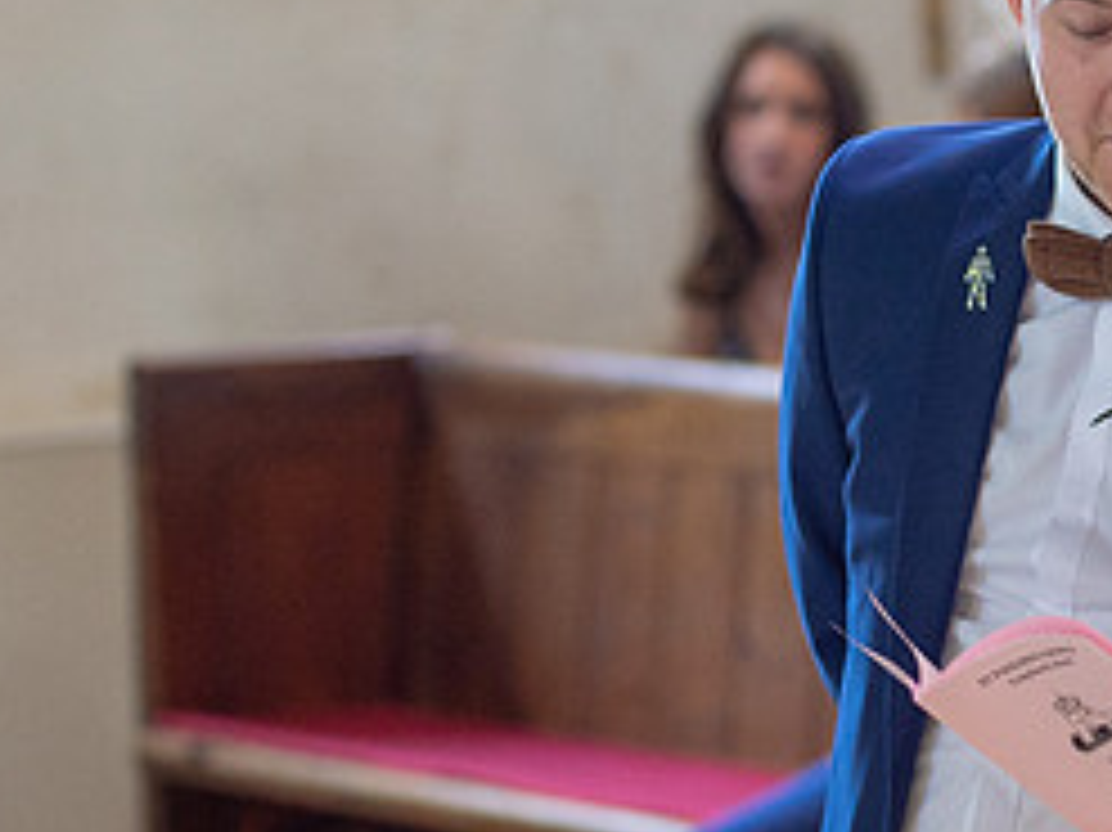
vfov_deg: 5.3
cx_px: 1369
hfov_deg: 7.1
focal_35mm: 278
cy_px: 343
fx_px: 8926
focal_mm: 85
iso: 800
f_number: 2.5
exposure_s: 1/160
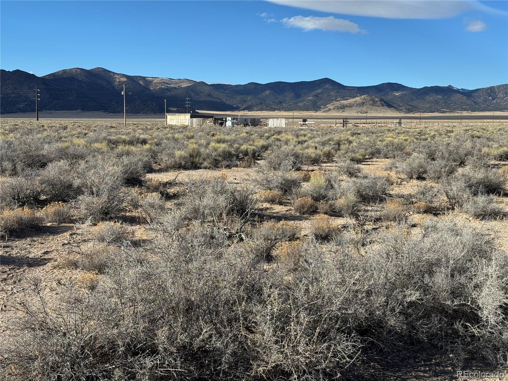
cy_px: 190
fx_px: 704
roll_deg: -1.0
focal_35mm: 48
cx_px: 254
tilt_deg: -6.2
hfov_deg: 39.7
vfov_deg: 30.3
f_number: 1.78
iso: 64
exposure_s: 1/4049
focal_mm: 6.76
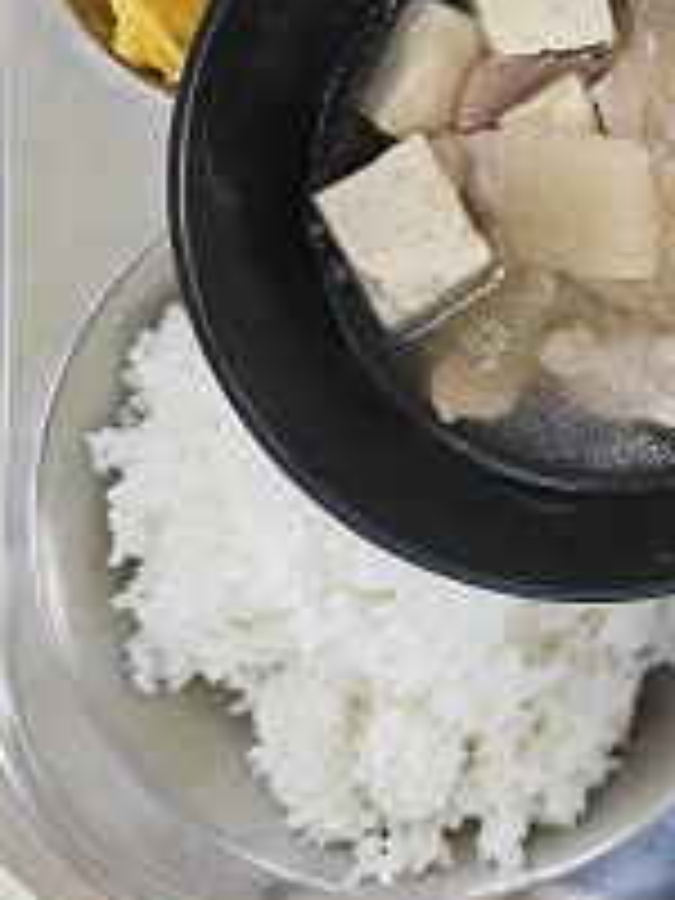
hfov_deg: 27.9
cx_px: 792
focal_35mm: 46
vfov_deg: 40.5
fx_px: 1196
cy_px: 274
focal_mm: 6.3
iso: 400
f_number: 1.7
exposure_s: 1/100
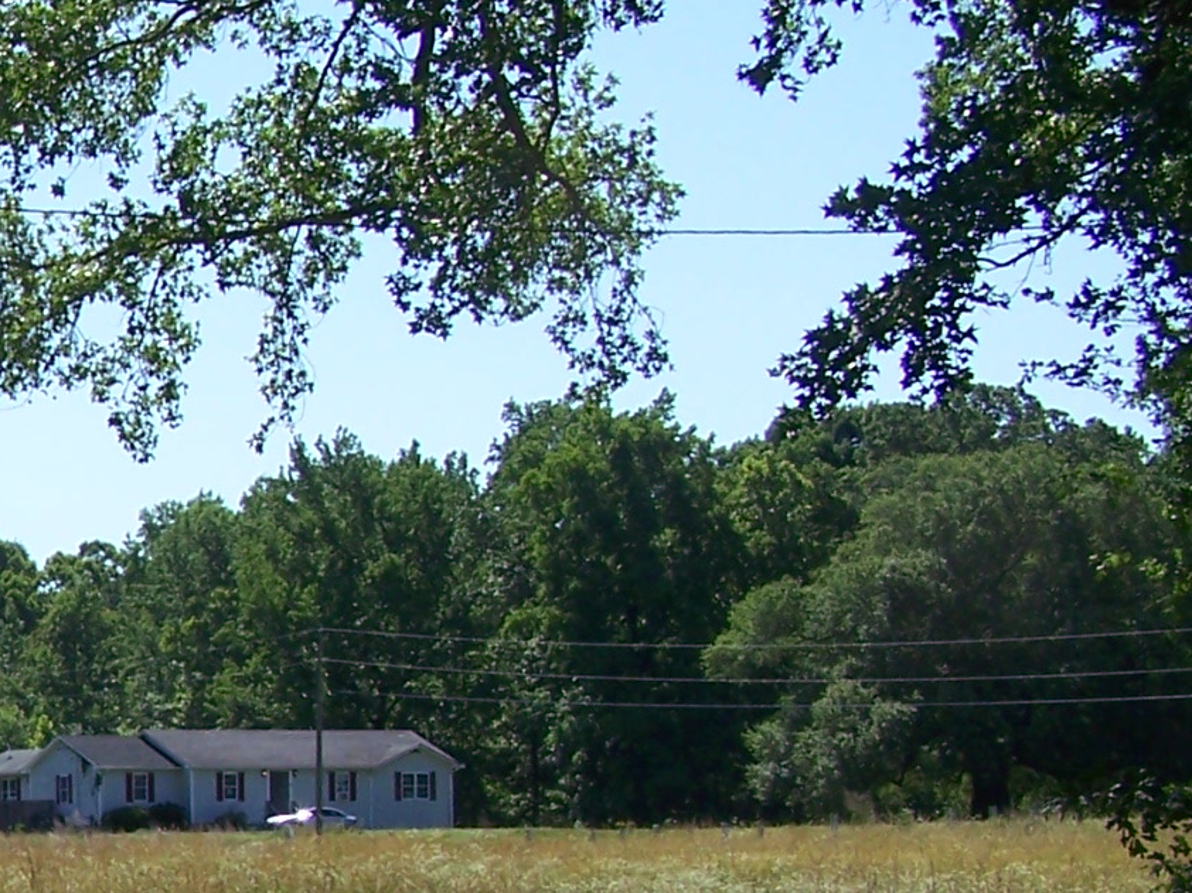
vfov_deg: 12.5
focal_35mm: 117
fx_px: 4028
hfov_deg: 15.8
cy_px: 842
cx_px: -437
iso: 64
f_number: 4
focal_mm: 6.3
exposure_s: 1/500
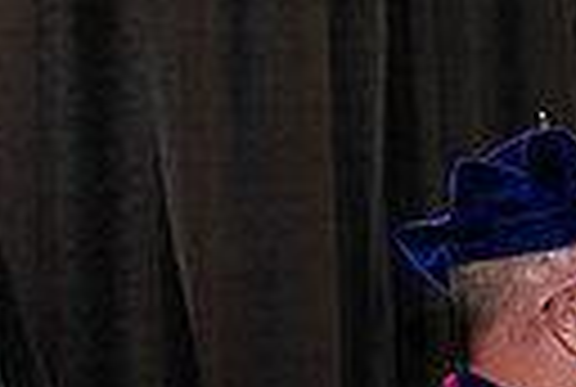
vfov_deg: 4.4
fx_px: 5068
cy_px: -11
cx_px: 1084
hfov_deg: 6.3
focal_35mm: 316
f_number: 5
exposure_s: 1/200
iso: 2500
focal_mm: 70
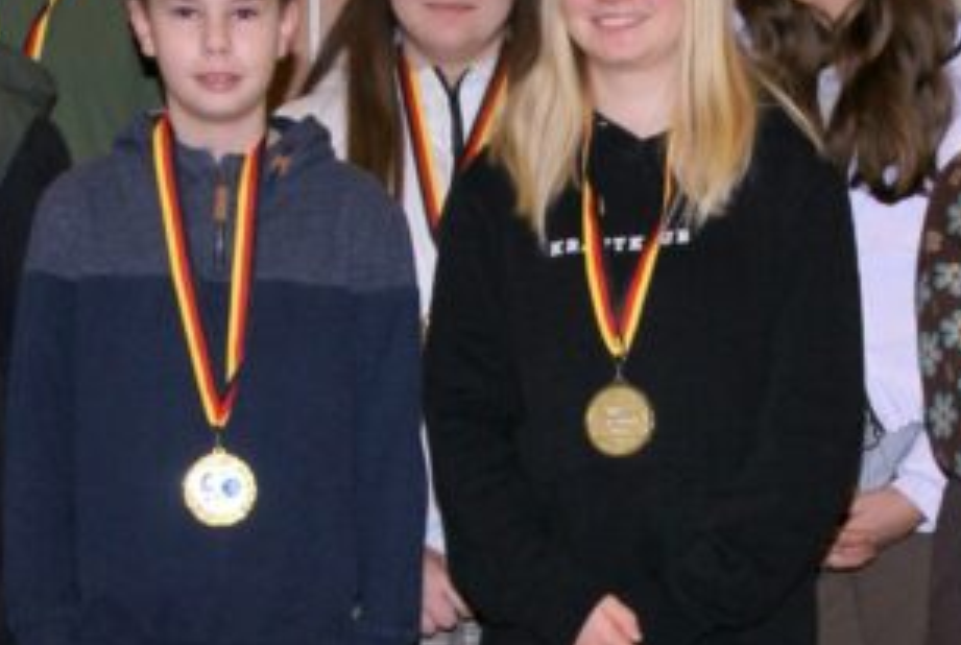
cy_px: 529
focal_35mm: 120
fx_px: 3210
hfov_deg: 17.0
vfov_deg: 11.4
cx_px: 557
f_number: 5.6
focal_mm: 24
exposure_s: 1/60
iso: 400
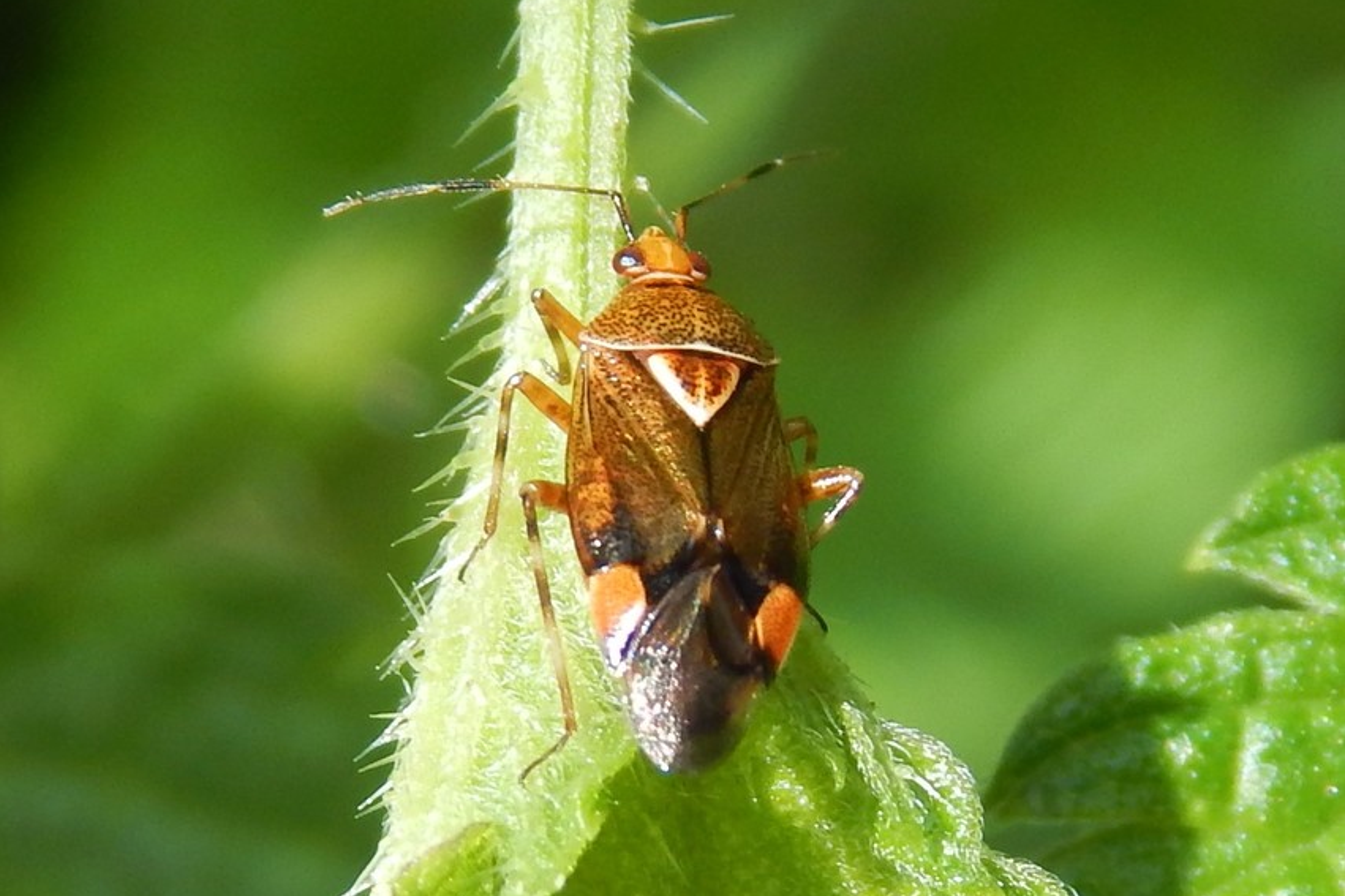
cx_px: 672
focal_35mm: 97
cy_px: 474
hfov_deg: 21.0
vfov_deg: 14.1
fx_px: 3623
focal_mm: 16.6
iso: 125
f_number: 4.4
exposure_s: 1/320
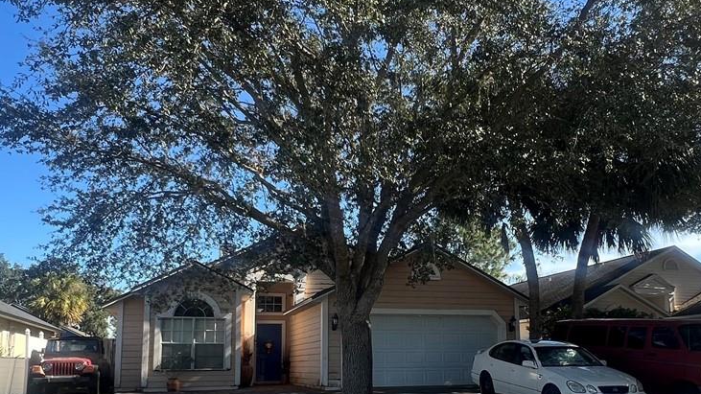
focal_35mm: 31
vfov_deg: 37.2
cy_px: 277
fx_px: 576
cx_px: 383
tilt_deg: +8.1
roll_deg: +0.1
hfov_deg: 62.5
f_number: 1.8
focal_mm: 1.57
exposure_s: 1/357
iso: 32
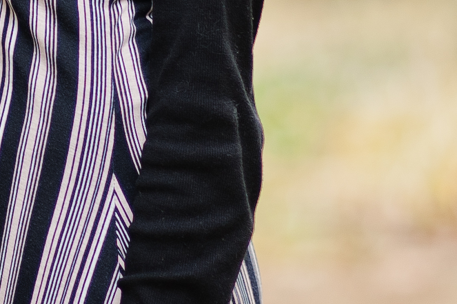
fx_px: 5568
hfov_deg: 4.7
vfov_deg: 3.1
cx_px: -66
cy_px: -166
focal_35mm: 439
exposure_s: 1/400
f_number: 1.4
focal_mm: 85
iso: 200
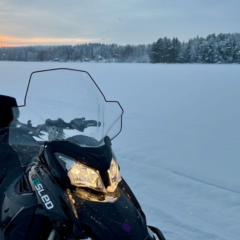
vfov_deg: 30.0
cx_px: 85
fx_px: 447
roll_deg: -0.5
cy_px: 119
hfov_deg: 29.9
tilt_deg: -8.8
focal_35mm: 57
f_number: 1.78
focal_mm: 6.86
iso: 64
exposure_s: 1/272
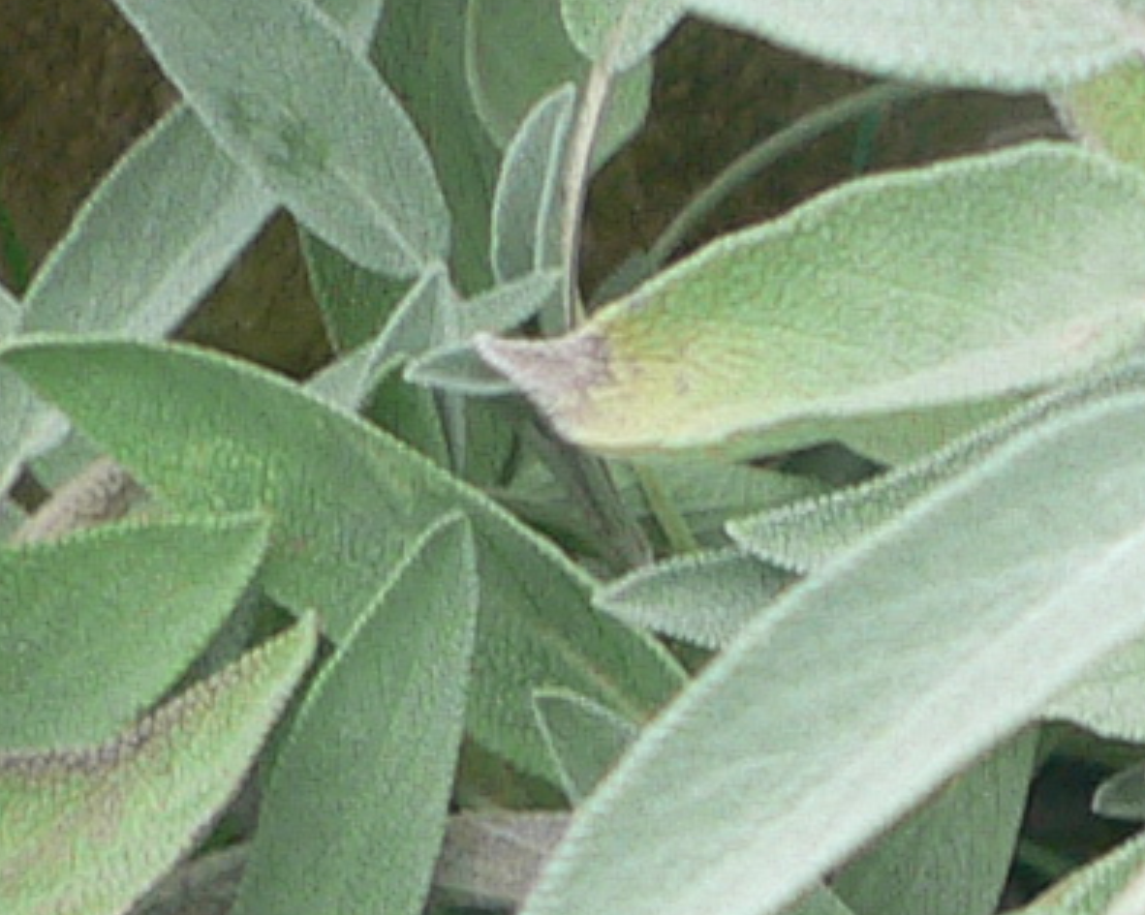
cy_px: 1929
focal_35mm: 292
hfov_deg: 6.3
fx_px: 9893
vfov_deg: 5.2
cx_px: 2677
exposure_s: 1/40
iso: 100
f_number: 2.8
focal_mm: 7.6
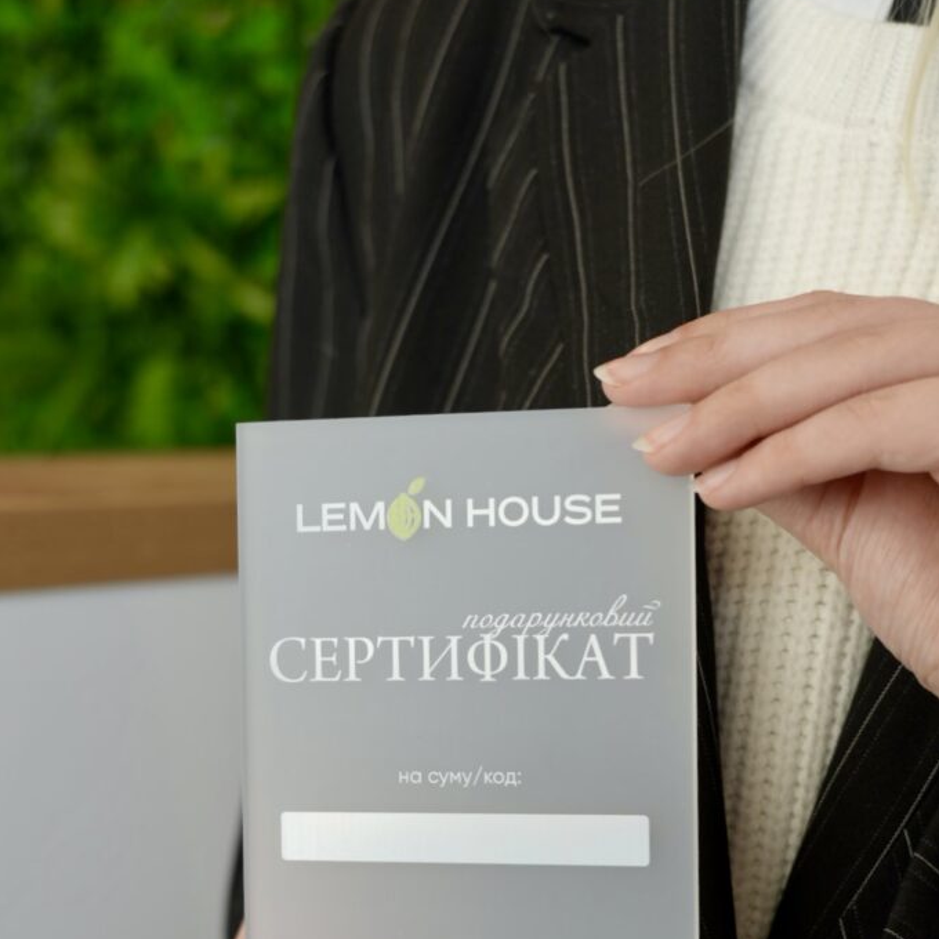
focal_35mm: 64
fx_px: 1964
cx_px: 470
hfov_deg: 26.9
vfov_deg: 26.6
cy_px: 692
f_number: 5.6
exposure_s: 1/20
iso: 250
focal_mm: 50
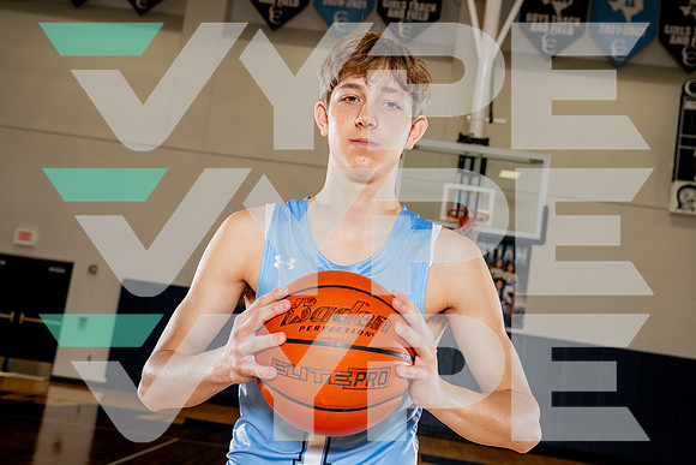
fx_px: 793
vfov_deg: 32.6
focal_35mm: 41
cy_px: 232
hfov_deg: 47.4
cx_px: 348
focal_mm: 41
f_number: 5.6
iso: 400
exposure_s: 1/250
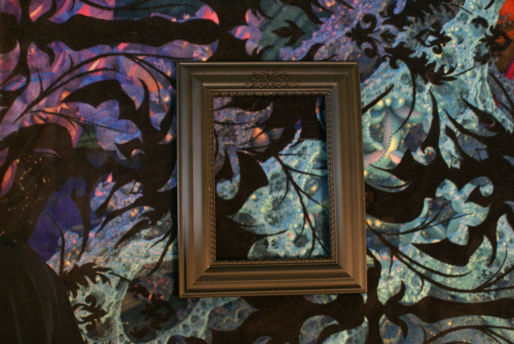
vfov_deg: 34.3
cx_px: 257
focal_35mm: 39
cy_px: 172
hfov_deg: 49.5
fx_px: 557
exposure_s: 1/3
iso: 400
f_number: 4.5
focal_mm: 26
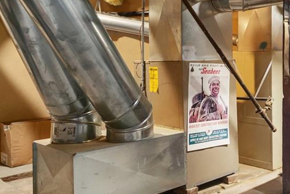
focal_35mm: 44
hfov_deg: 35.4
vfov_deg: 30.1
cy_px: 50
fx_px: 355
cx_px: 345
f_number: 8
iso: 640
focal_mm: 15
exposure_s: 1/13
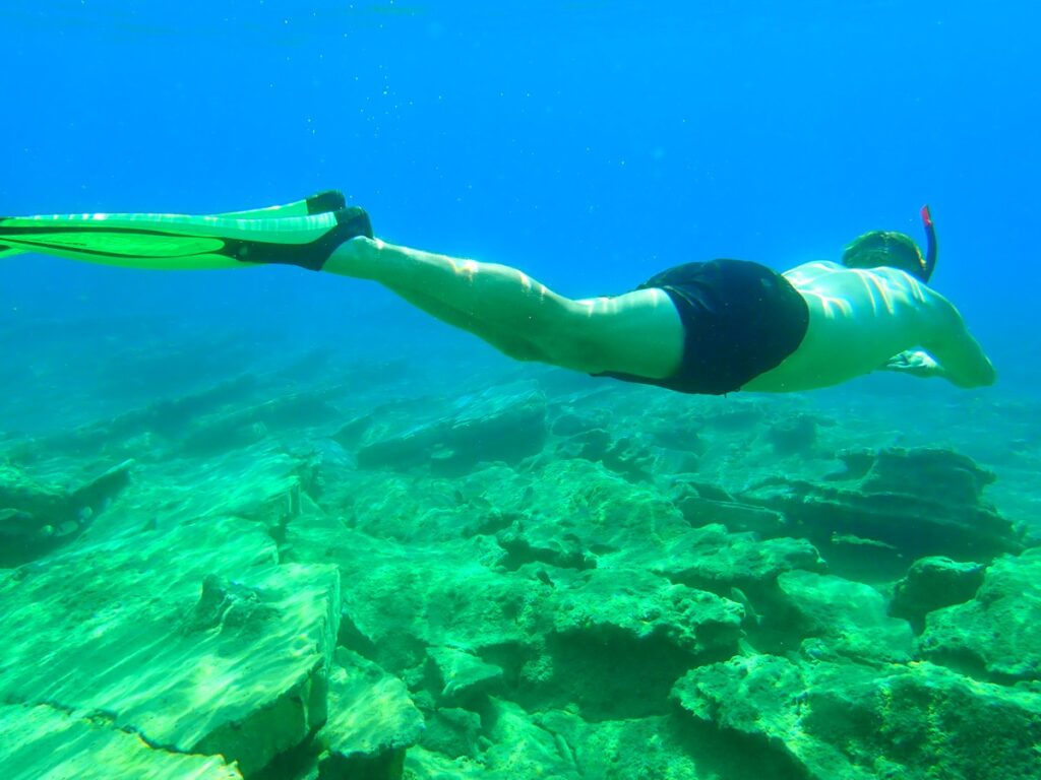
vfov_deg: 54.9
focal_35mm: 25
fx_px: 752
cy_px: 390
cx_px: 520
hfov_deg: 69.4
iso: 100
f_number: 2.8
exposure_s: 1/250
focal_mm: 4.5
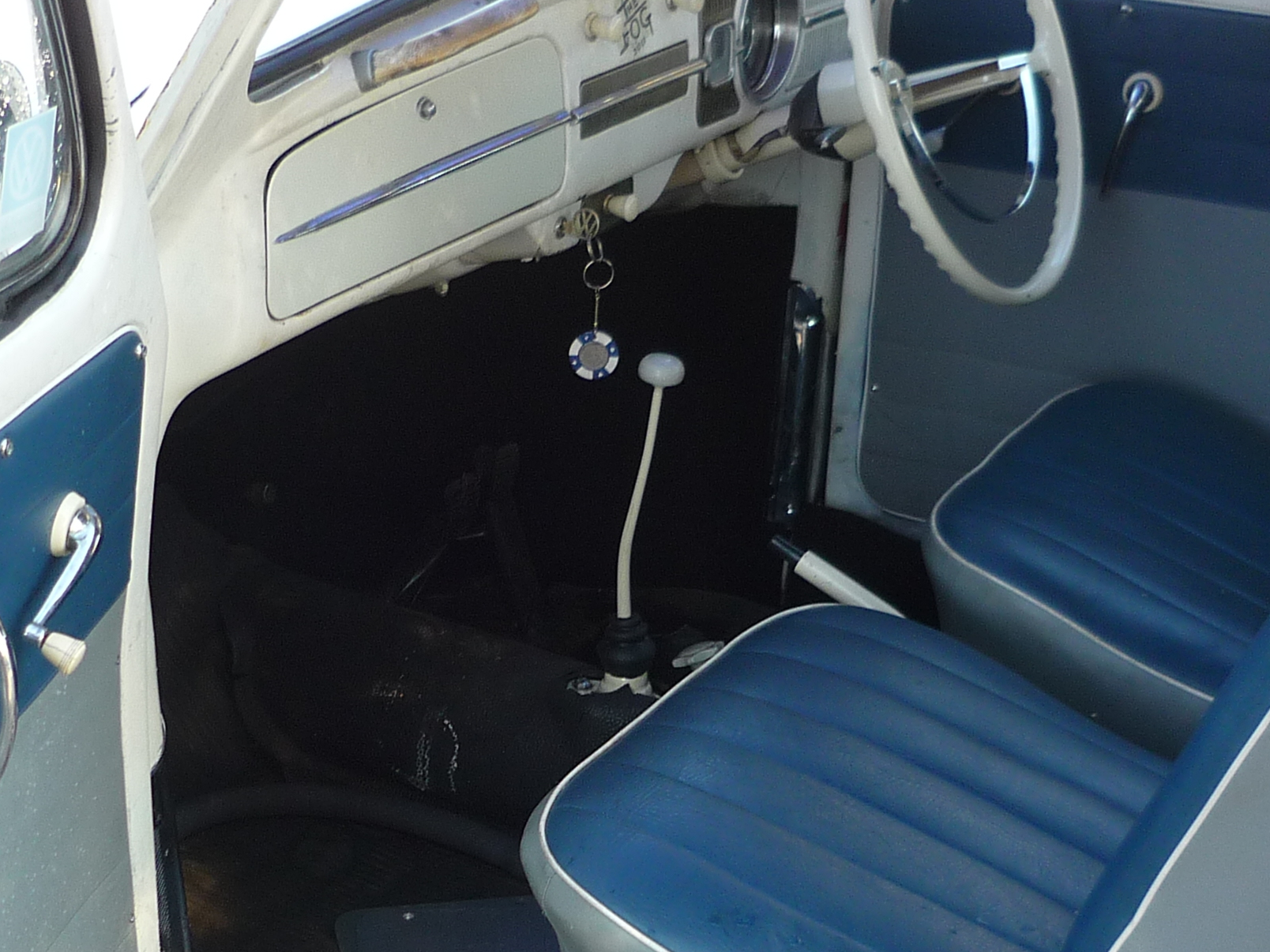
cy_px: 760
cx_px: 488
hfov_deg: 28.9
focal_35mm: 67
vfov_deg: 21.7
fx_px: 2458
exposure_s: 1/80
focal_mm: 5.5
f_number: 2.8
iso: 100
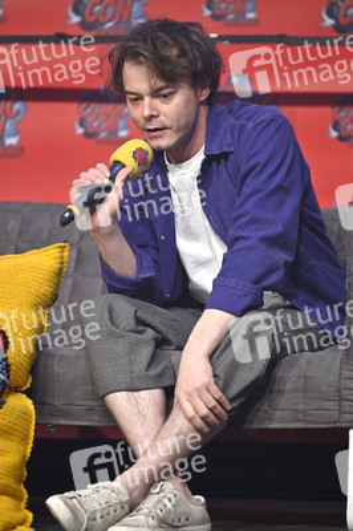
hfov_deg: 7.0
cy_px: 266
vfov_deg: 10.6
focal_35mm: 195
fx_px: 2873
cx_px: 176
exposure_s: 1/400
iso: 800
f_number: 2.8
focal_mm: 195
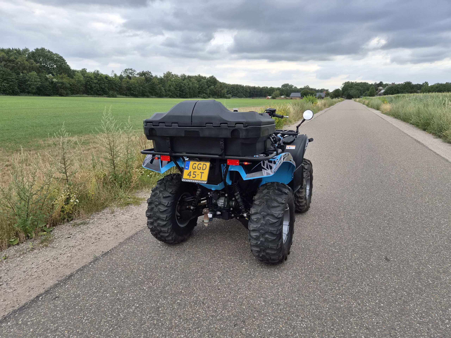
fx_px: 300
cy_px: 169
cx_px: 226
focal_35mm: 23
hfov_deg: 73.9
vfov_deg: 58.9
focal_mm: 5.4
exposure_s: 1/882
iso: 80
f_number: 1.8
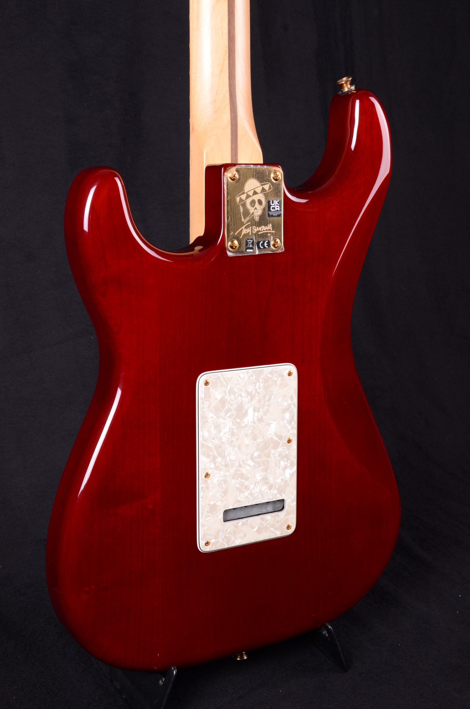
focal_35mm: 51
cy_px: 354
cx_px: 235
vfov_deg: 39.0
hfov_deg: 26.4
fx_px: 1003
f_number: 11
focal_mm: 34
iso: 200
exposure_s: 1/200
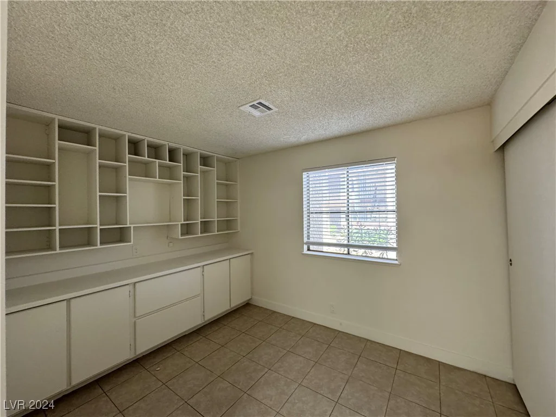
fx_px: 225
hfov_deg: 102.1
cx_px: 278
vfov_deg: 85.7
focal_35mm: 14
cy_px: 208
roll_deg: +1.4
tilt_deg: +0.5
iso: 400
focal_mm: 2.22
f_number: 2.2
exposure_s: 1/60
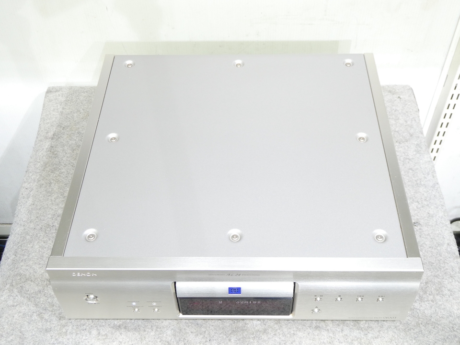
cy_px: 172
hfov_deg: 46.8
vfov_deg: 36.0
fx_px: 532
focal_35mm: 40
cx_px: 230
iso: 200
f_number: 3.8
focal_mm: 7.2
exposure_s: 1/6
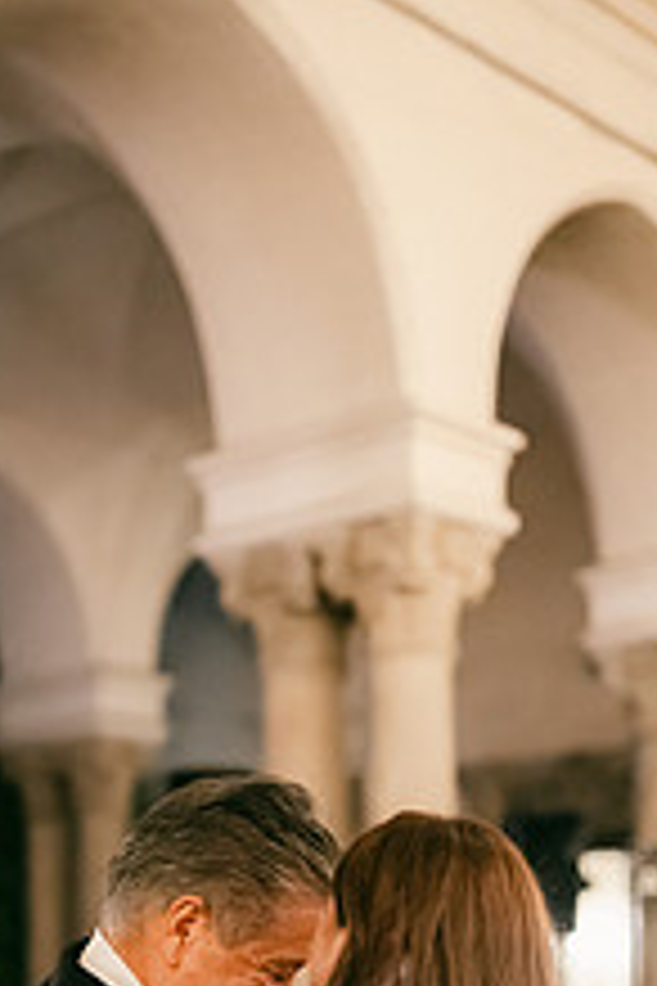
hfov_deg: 18.9
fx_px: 1971
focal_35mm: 72
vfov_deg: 26.5
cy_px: 1004
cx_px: 284
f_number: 1.4
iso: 6400
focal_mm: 35
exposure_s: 1/125
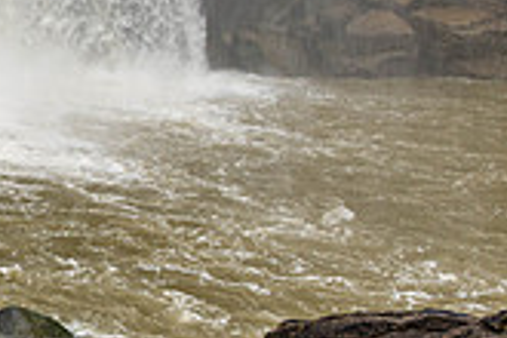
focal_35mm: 101
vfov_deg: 13.5
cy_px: 103
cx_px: -313
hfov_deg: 17.6
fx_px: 1422
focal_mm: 28
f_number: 8
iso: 360
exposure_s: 1/160
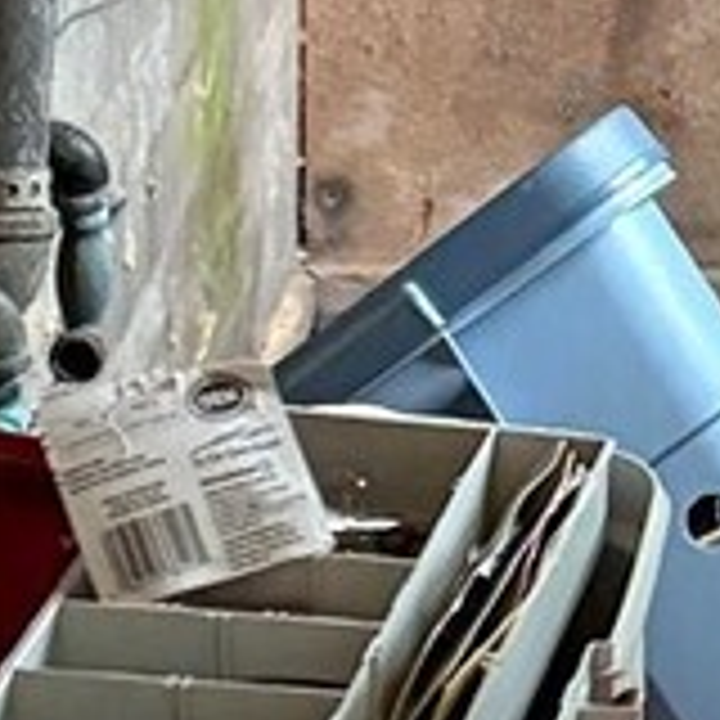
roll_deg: -2.5
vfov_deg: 8.8
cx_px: 972
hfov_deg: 9.0
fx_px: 4495
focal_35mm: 191
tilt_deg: -12.7
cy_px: -526
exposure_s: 1/35
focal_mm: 6.76
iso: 1000
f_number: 1.78
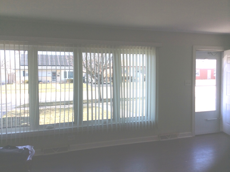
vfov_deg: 44.1
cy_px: 86
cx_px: 115
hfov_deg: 56.9
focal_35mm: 32
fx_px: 212
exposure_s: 1/280
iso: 32
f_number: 2.4
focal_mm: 3.3
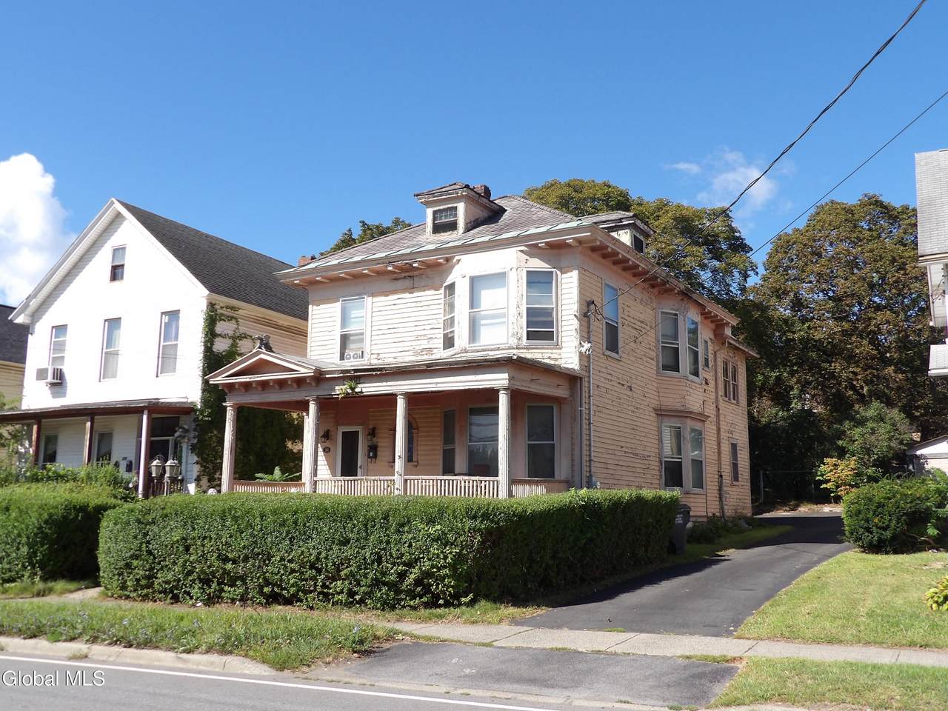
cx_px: 474
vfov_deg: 42.9
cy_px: 356
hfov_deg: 55.4
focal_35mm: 33
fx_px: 904
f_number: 3.1
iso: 100
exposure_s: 1/924
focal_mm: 5.9
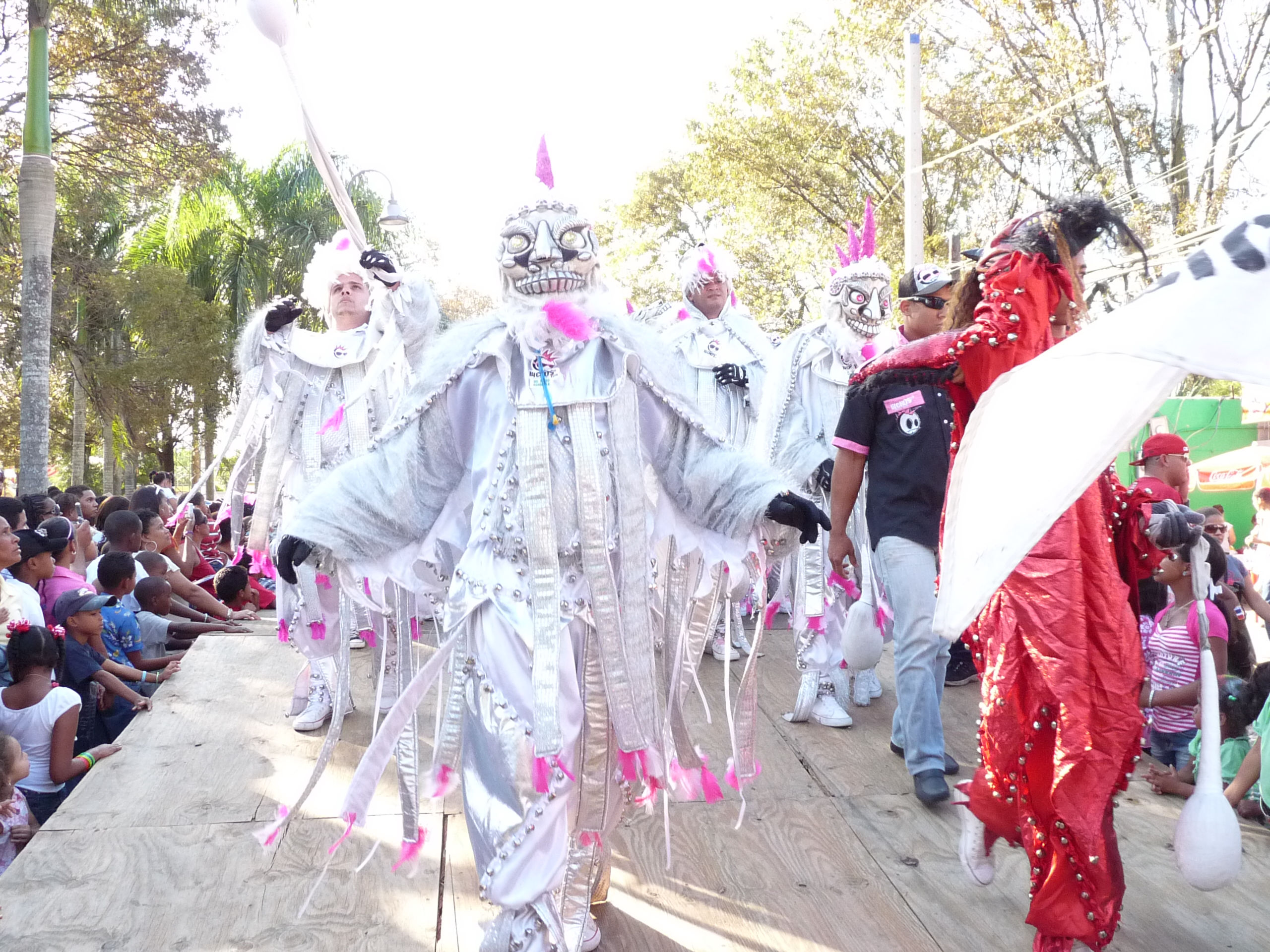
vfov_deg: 39.7
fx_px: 1321
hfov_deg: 51.4
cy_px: 476
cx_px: 635
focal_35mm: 36
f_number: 2.8
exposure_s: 1/250
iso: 250
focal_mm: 4.8
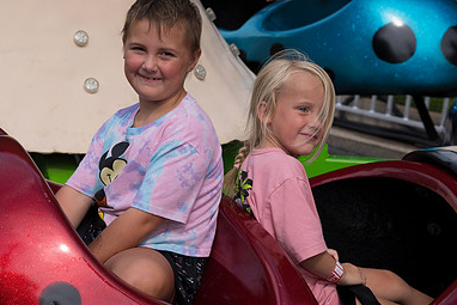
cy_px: 125
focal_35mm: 114
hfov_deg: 17.9
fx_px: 1448
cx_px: 162
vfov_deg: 12.0
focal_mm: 75
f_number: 6.3
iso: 280
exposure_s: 1/2000
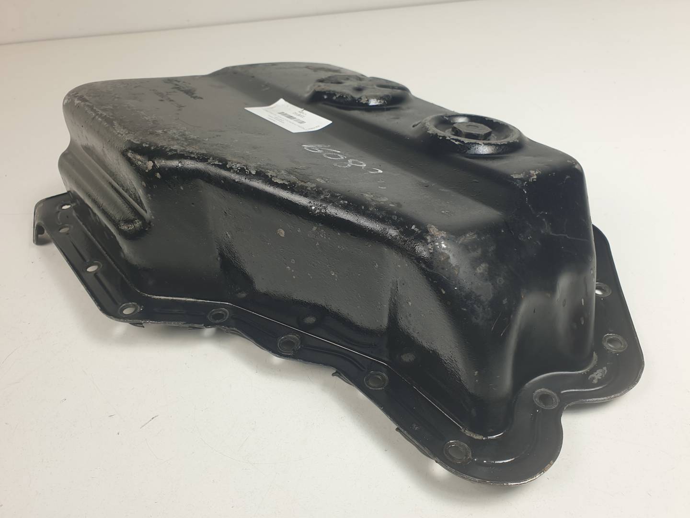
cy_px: 259
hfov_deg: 67.3
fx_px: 518
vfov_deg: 53.1
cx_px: 345
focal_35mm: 26
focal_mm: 4.3
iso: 50
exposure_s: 1/125
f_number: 2.4
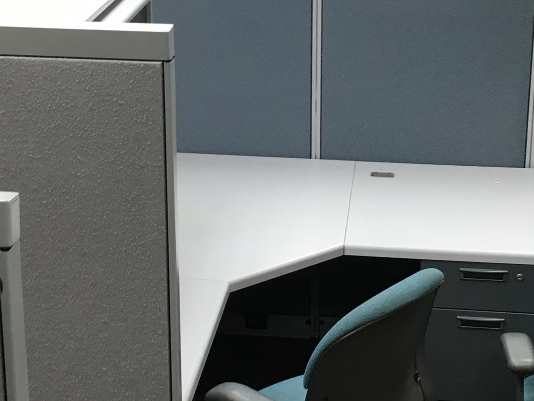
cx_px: 265
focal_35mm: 78
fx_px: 1204
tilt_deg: -18.7
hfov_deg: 25.0
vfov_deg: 18.9
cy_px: 143
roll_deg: +0.2
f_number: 2.2
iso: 50
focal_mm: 4.15
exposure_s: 1/30
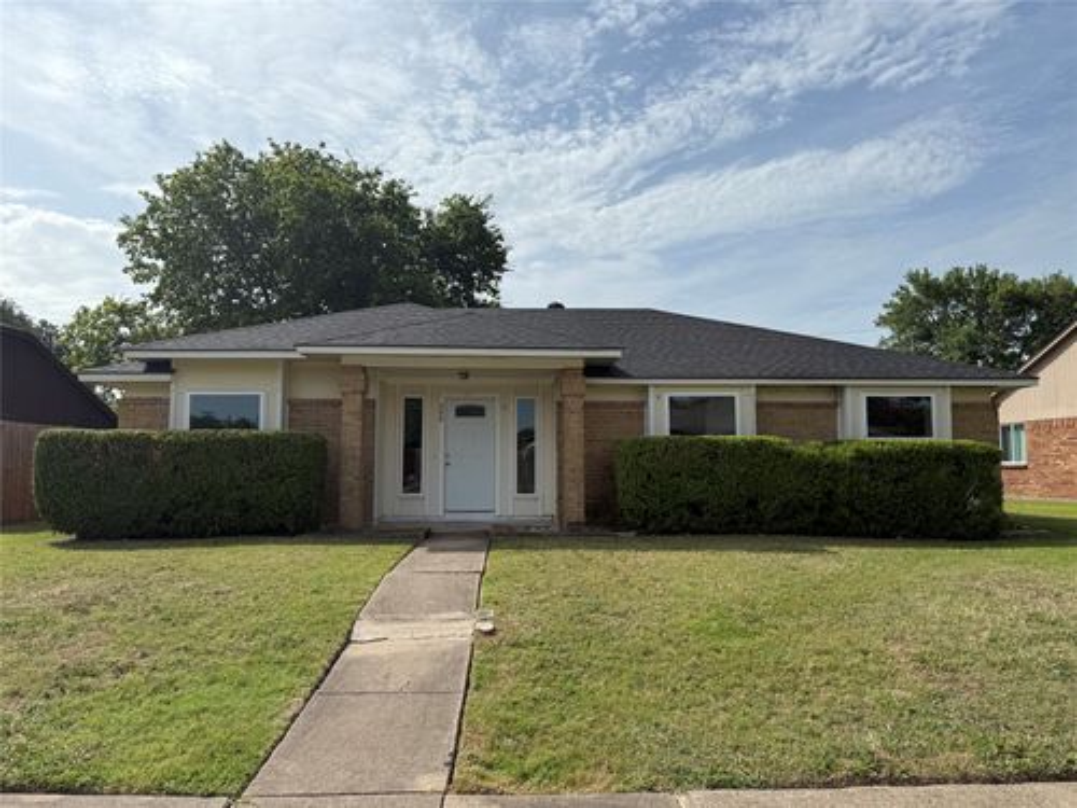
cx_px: 538
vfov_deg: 56.8
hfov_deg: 71.6
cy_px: 404
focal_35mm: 24
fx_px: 747
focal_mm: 6.76
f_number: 1.78
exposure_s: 1/8130
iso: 80
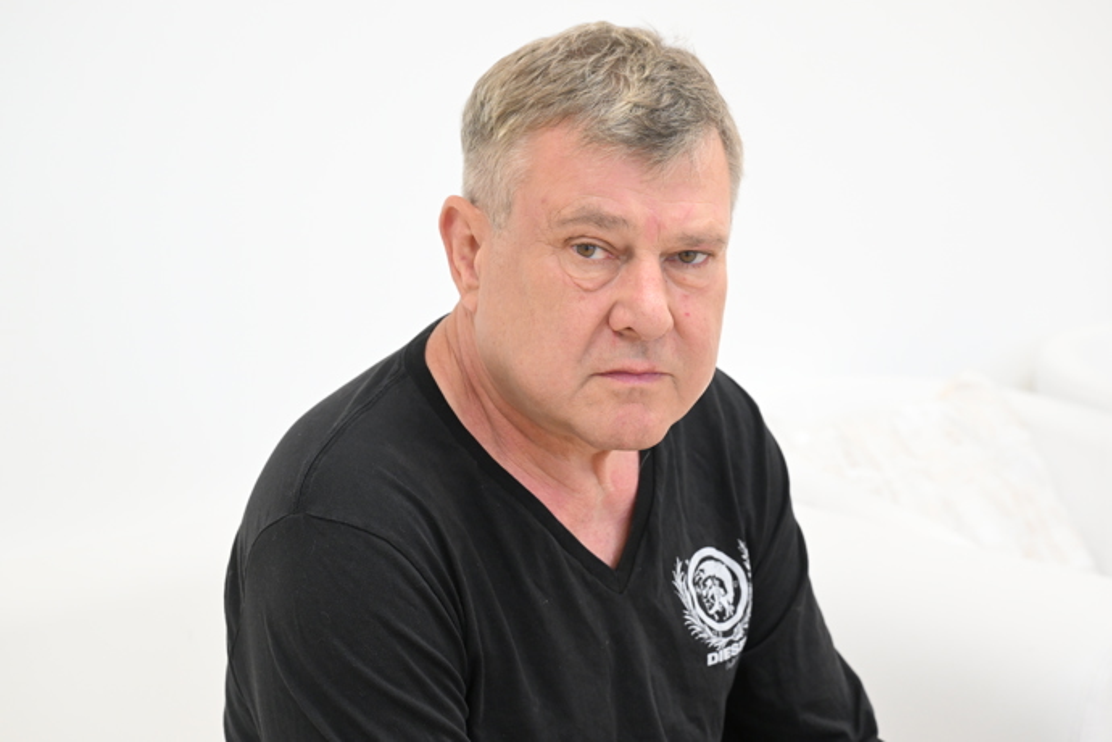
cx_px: 556
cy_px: 371
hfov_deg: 28.8
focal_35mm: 70
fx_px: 2162
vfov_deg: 19.5
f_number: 6.3
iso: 3200
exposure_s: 1/100
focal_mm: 70
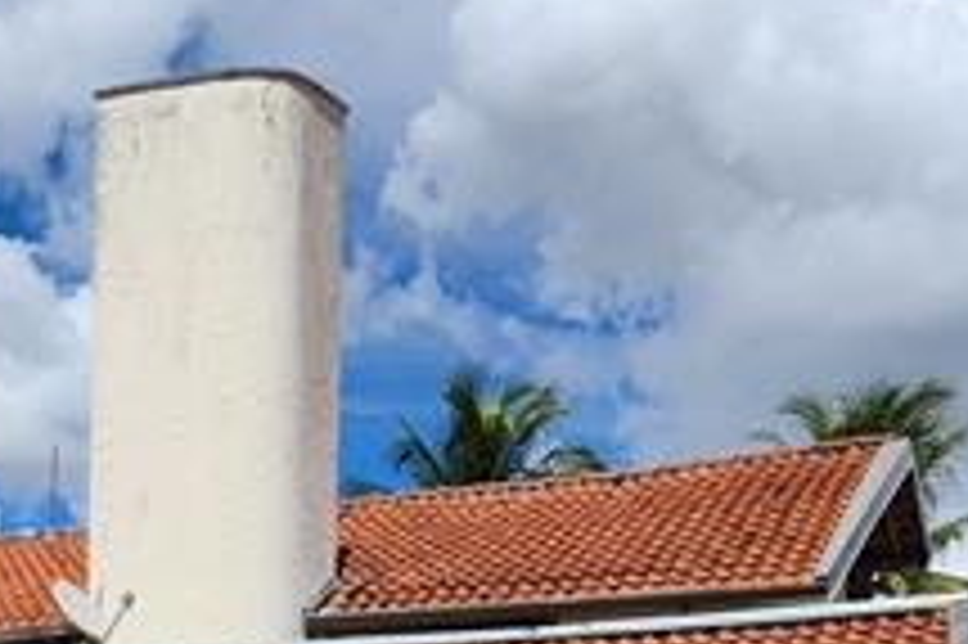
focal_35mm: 89
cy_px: 1076
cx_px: -68
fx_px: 2391
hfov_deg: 21.8
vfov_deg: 14.0
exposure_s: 1/3559
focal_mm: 5.4
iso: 20
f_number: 1.8
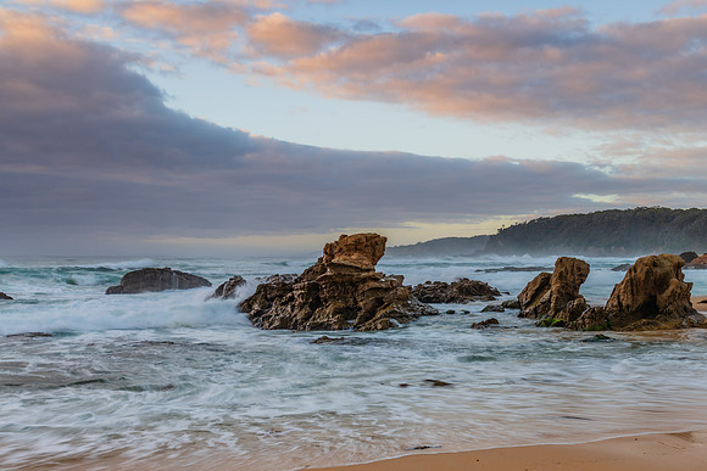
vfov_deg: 31.6
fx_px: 833
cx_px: 367
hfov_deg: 46.0
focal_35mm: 42
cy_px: 238
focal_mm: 40
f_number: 11
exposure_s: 1/3
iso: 40
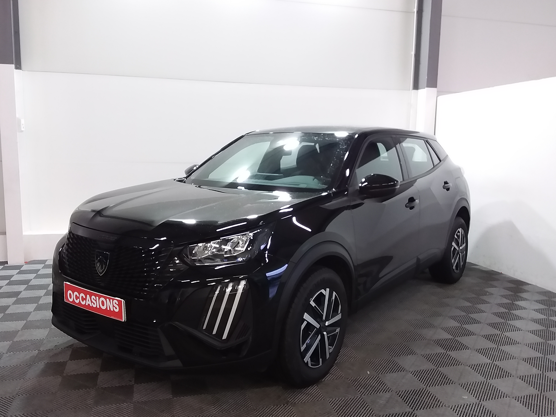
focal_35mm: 28
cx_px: 278
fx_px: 450
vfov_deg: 49.7
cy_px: 208
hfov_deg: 63.4
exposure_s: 1/33
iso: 160
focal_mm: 2.91
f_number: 1.9
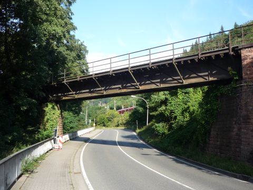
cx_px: 126
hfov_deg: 46.8
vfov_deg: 36.0
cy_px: 95
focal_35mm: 40
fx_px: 292
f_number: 4
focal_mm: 5.2
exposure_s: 1/250
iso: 100
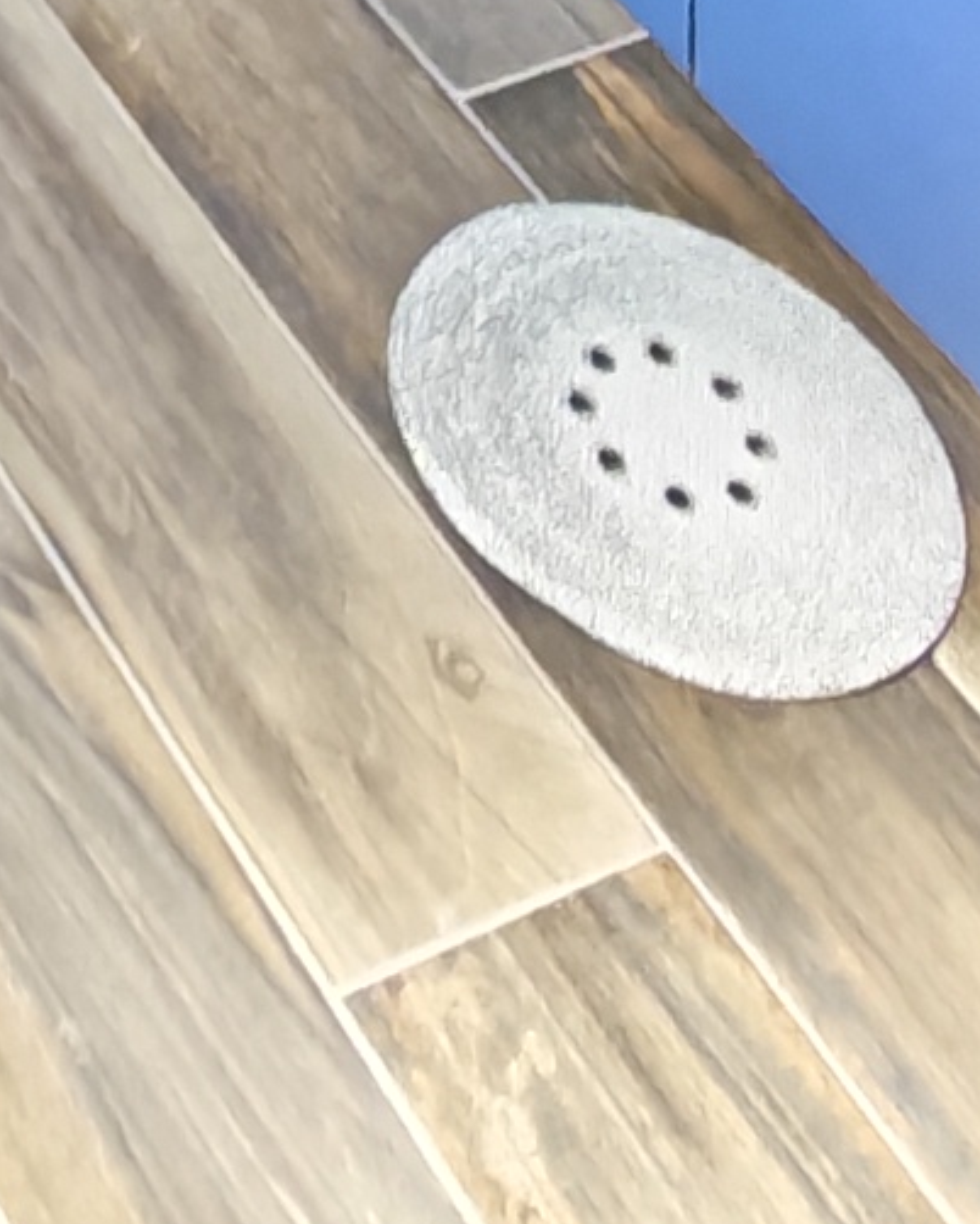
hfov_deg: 14.4
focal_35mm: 94
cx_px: -773
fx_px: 3406
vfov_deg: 10.2
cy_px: -2836
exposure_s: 1/100
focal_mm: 1.82
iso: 50
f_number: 2
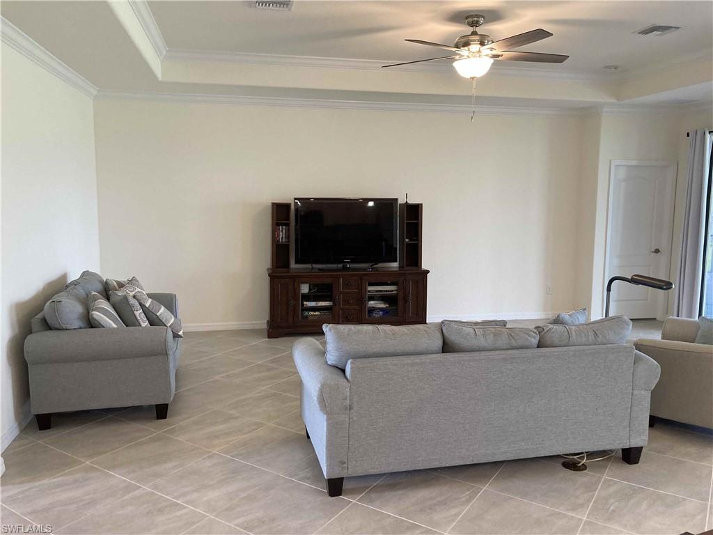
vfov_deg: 49.7
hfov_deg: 63.4
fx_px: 577
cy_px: 268
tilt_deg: -6.6
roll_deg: -0.3
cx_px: 356
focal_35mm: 28
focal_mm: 3.99
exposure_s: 1/60
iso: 160
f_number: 1.8
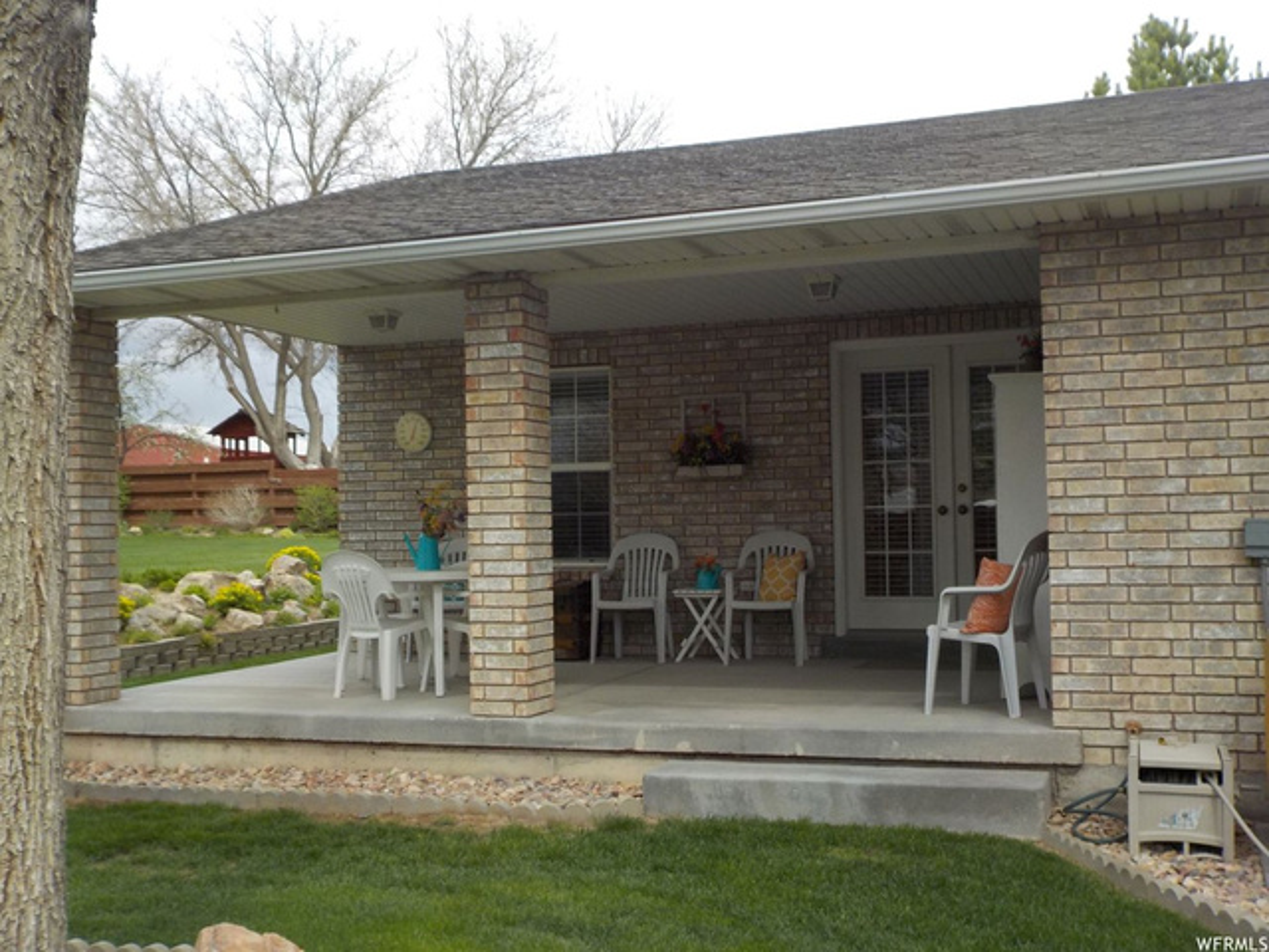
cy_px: 476
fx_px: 1393
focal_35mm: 38
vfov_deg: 37.7
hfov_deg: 49.0
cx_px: 634
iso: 125
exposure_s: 1/400
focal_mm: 5.2
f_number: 3.7
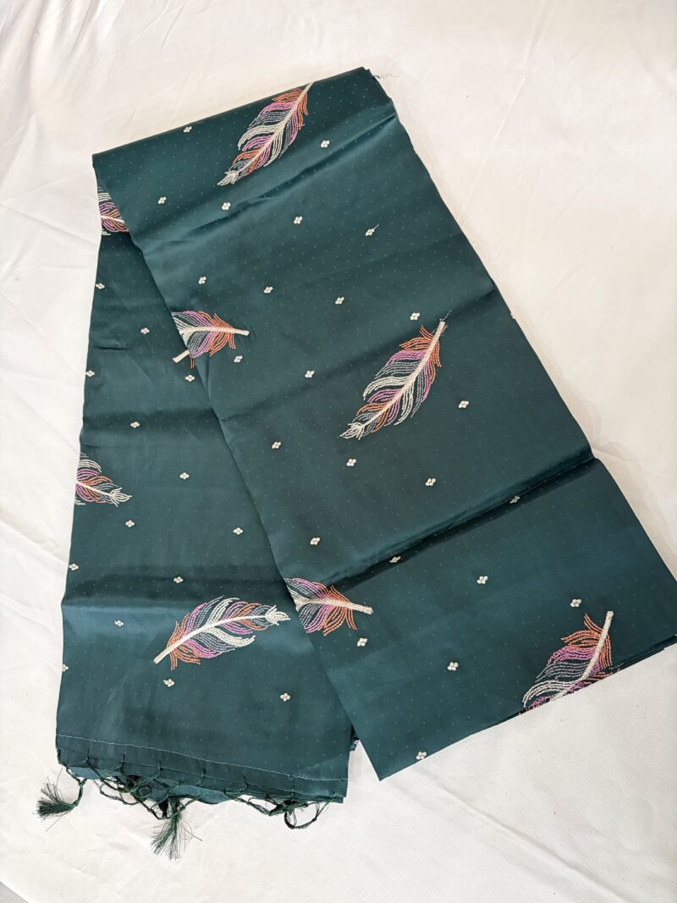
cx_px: 338
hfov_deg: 53.1
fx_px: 678
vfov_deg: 67.3
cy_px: 452
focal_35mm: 26
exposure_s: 1/50
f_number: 1.6
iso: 320
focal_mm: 5.96
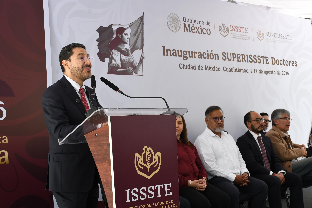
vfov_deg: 25.5
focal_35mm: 53
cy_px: 103
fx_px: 459
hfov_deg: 37.5
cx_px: 154
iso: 800
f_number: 8
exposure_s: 1/100
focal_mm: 35
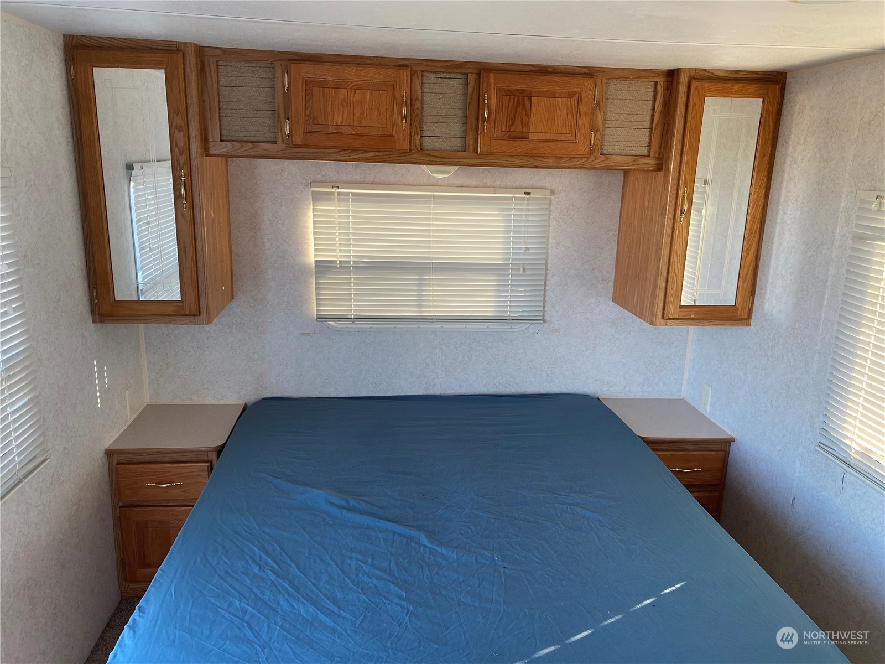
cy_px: 332
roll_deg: -1.1
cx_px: 442
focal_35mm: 26
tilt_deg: -14.0
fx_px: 665
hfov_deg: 67.3
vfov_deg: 53.1
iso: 100
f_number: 1.8
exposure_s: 1/122
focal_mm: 4.25
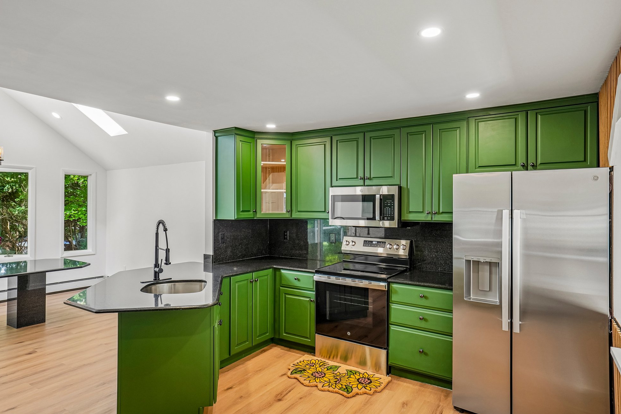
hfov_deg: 81.2
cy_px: 207
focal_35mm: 21
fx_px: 362
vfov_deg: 59.5
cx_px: 313
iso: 400
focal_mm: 20
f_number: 8
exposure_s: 1/40
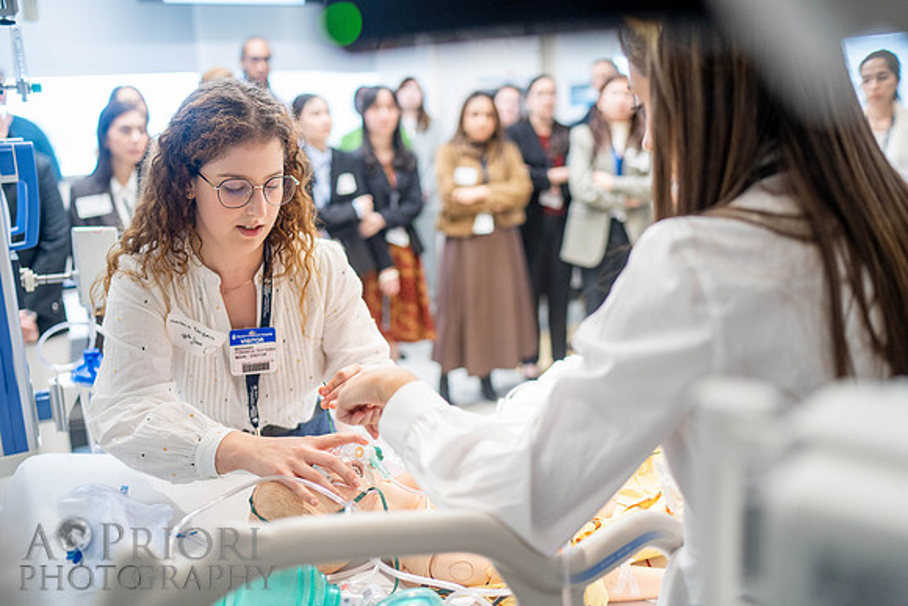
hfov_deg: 54.4
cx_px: 454
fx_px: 883
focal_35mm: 35
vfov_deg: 37.9
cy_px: 303
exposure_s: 1/320
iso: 1000
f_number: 1.8
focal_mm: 35
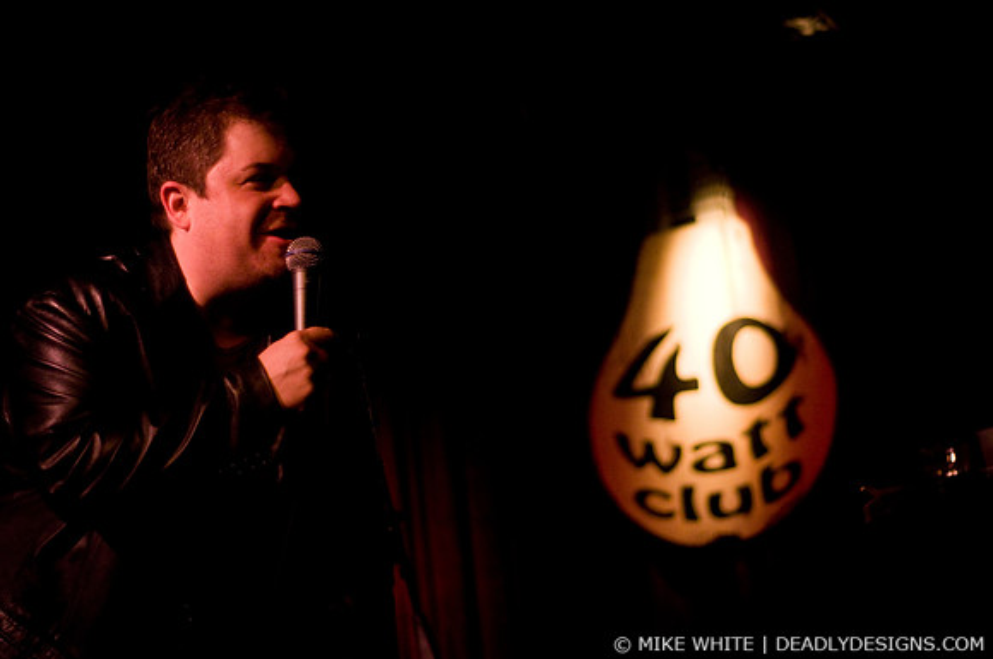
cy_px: 330
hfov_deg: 27.0
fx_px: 2066
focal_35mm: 75
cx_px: 496
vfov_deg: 18.1
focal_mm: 50
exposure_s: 1/250
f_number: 1.8
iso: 1000
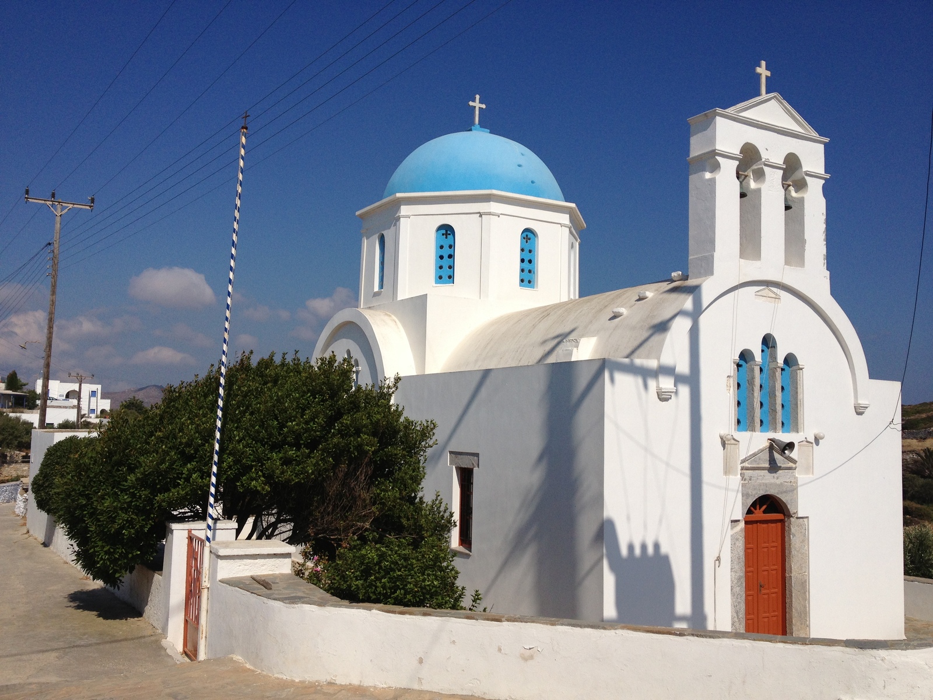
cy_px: 350
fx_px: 943
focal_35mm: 35
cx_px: 466
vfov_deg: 40.7
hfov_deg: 52.6
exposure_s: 1/5025
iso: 50
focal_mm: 4.28
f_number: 2.4
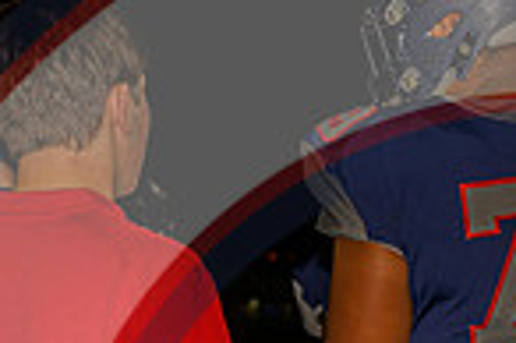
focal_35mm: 147
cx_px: 537
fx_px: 2105
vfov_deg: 9.1
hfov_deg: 13.7
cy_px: 474
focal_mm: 37
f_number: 2.8
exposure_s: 1/2000
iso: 100
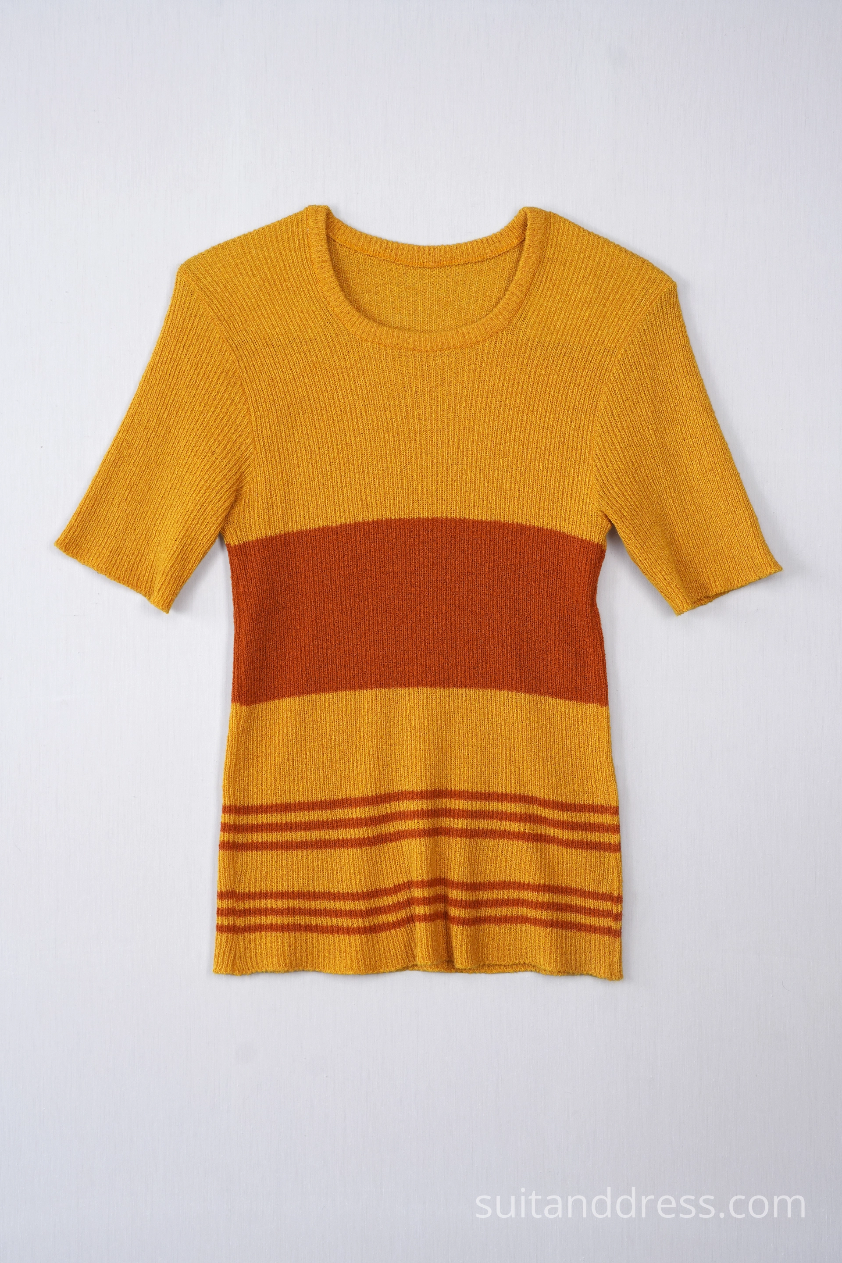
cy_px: 632
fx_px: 1631
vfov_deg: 42.3
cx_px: 421
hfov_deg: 28.9
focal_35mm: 46
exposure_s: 1/40
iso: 320
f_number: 9
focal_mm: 31
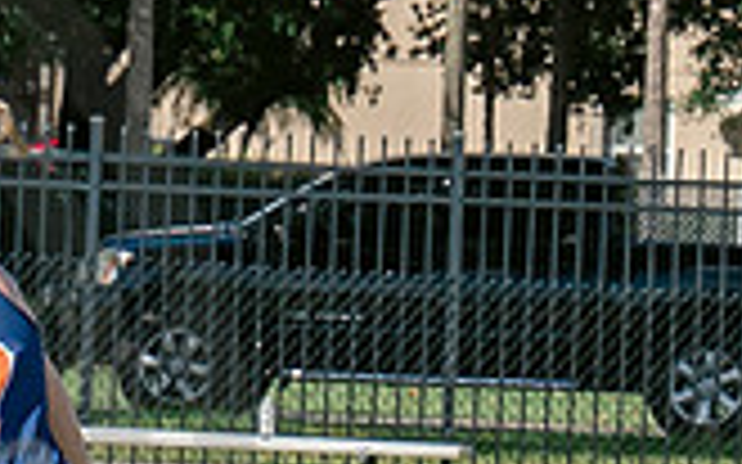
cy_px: 530
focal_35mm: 699
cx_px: -588
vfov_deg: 1.9
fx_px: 14130
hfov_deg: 3.0
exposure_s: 1/1000
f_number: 5.6
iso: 250
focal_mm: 70
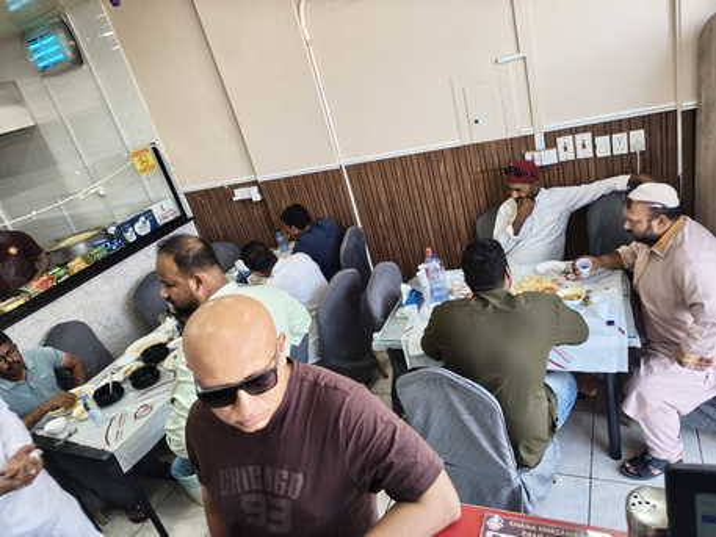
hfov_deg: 71.6
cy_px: 268
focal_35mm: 24
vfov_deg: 56.8
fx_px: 497
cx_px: 358
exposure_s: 1/50
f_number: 1.88
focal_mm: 5.56
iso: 109
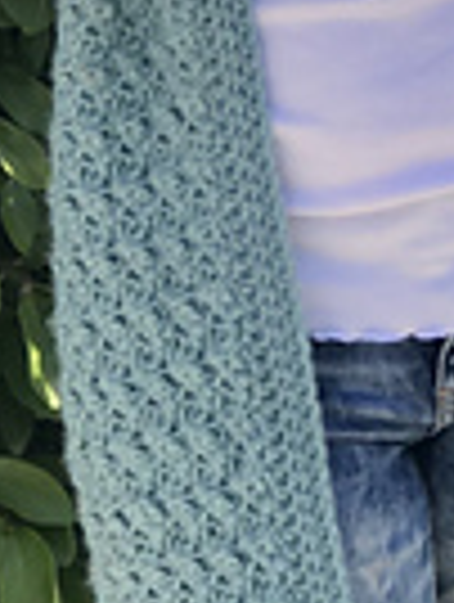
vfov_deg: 7.2
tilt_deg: -12.1
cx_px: 265
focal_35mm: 272
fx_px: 4741
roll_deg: +1.0
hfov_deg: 5.5
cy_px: 27
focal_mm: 6.6
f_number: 2.8
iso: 20
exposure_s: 1/451
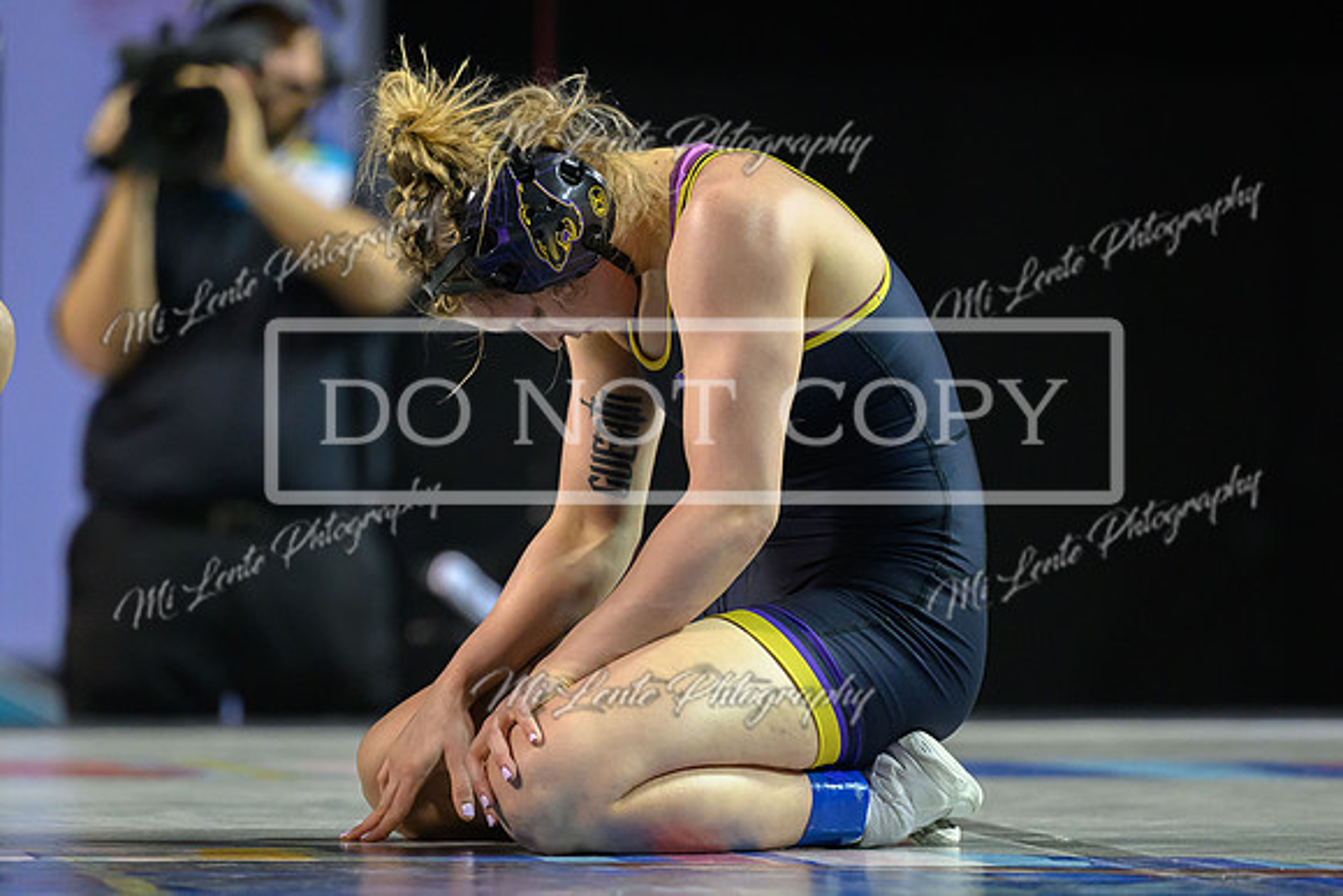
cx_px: 518
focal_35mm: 304
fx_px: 11362
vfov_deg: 4.5
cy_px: 506
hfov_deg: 6.8
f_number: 2.8
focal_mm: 200
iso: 5000
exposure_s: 1/1000
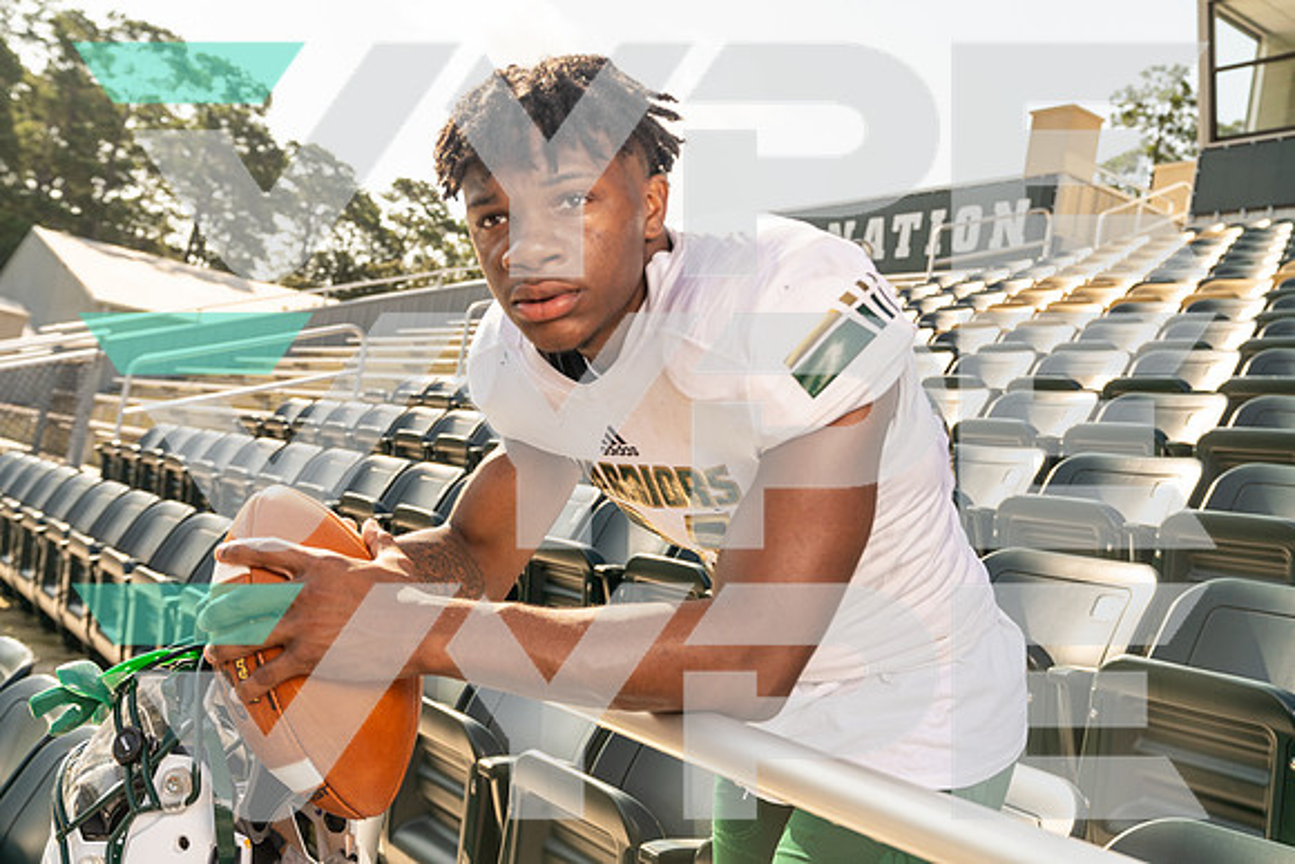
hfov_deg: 51.9
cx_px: 648
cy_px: 432
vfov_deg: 36.0
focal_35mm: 37
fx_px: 1331
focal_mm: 37
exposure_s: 1/500
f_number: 5.6
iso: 125
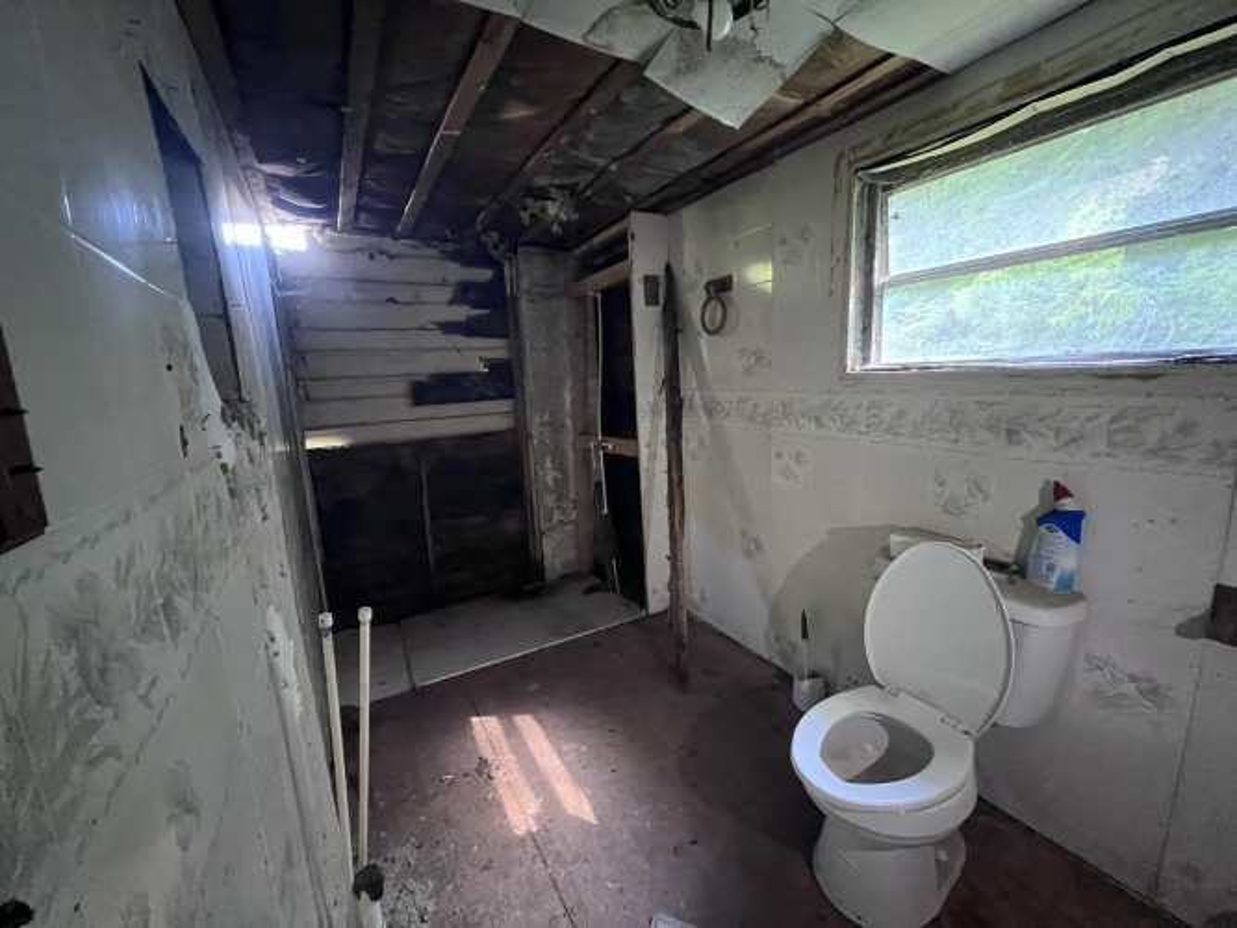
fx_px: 464
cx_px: 618
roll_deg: +2.8
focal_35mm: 13
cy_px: 464
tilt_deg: -10.0
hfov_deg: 106.2
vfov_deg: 89.9
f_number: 1.8
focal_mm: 1.57
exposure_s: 1/30
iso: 1250
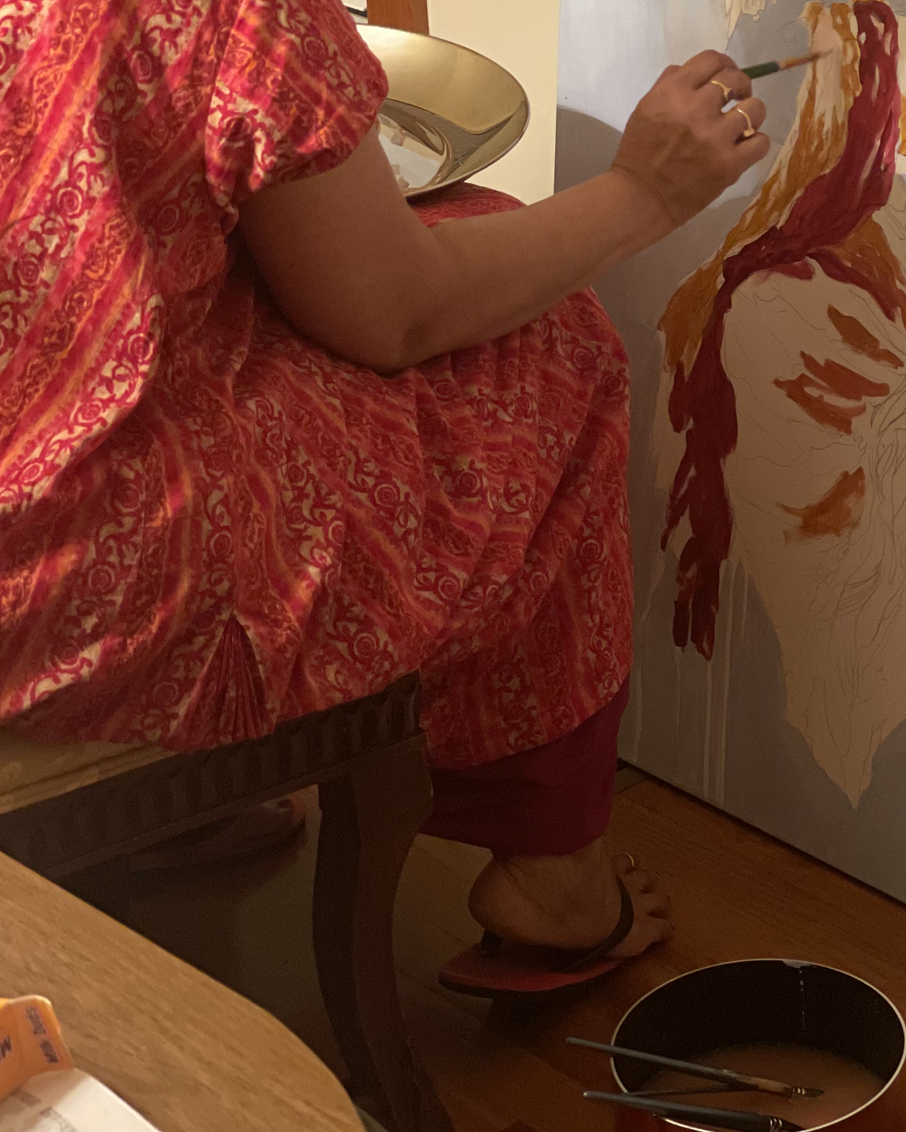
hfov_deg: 15.4
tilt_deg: -18.3
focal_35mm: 99
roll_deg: +2.1
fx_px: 3318
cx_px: 806
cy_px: 141
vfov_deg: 19.1
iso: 320
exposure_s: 1/40
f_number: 2
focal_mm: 6
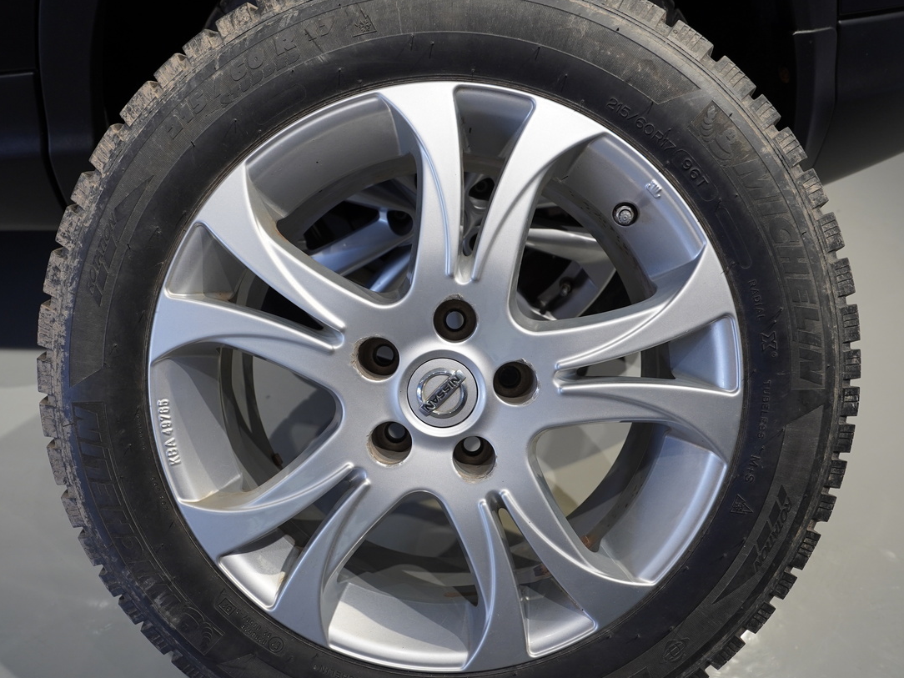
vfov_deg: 58.6
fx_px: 601
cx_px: 437
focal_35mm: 23
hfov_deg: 73.9
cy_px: 394
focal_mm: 16
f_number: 4
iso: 640
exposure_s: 1/60
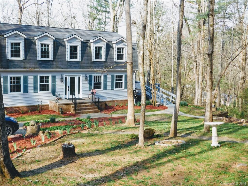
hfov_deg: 42.1
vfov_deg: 32.2
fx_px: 322
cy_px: 93
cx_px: 124
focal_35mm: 45
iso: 125
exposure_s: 1/250
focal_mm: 8
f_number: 3.7
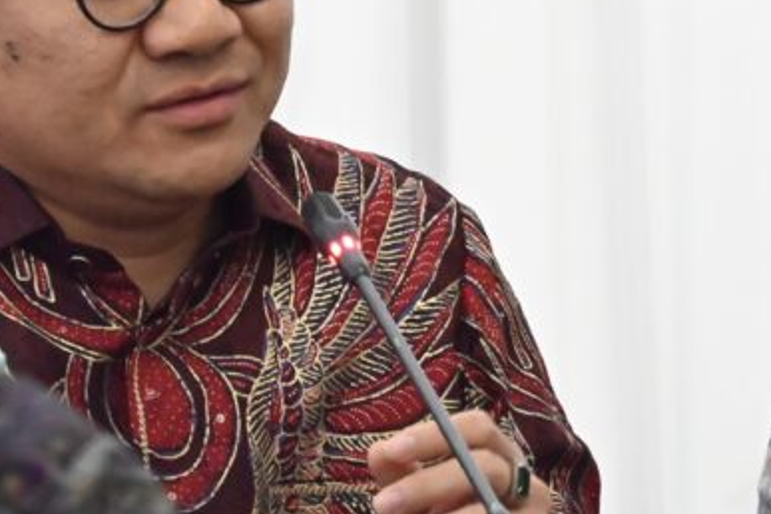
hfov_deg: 5.2
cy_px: 168
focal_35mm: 397
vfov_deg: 3.5
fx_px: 8502
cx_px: 289
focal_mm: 200
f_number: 6.3
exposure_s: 1/125
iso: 12800
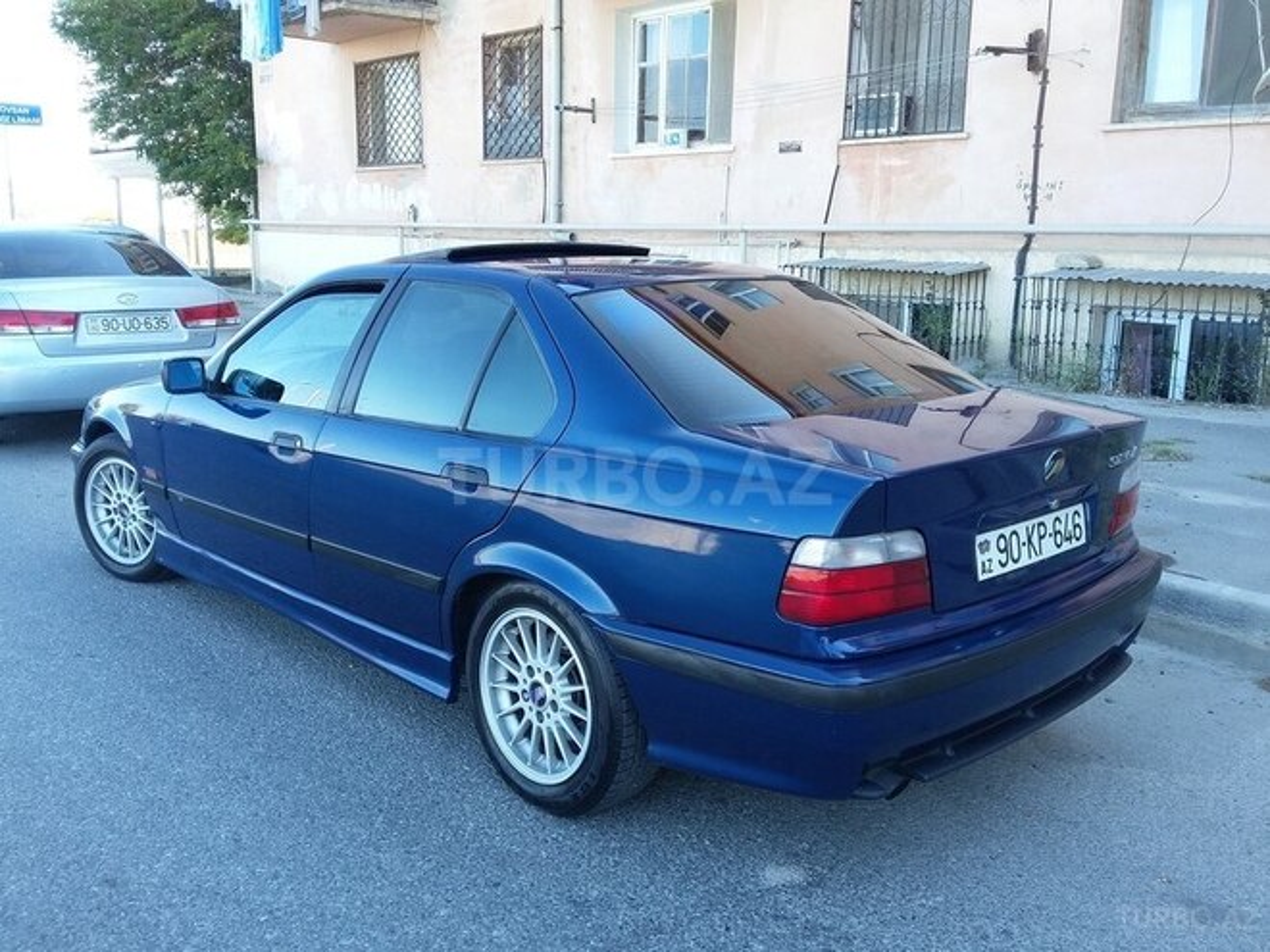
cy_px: 476
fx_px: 1137
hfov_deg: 58.4
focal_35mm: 31
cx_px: 635
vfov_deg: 45.4
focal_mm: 3.3
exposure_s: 1/100
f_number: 2.2
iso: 64
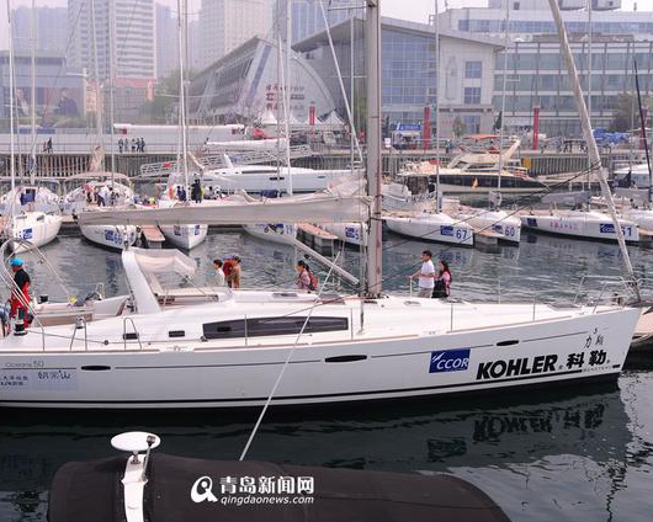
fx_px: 986
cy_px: 261
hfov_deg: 36.5
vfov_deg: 29.7
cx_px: 264
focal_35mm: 51
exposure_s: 1/800
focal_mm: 45
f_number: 5.6
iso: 200
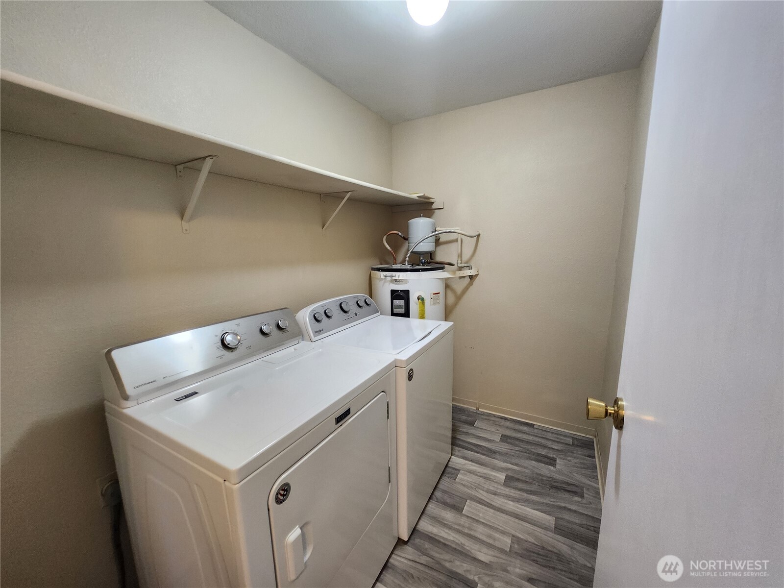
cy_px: 294
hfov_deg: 106.2
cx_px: 392
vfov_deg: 89.9
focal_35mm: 13
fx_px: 294
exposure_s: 1/40
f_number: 2.2
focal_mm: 1.74
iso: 320
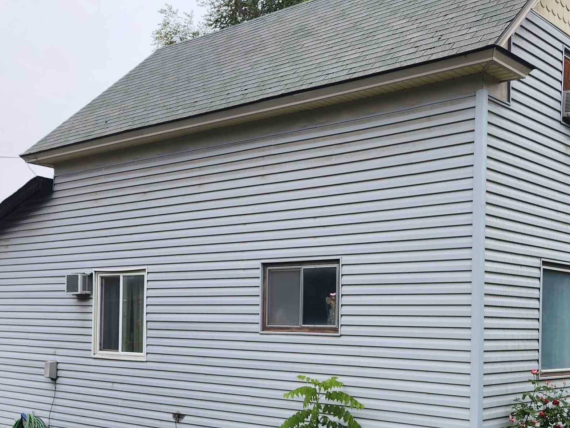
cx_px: 408
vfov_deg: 31.6
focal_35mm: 45
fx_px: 741
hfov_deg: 41.2
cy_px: 325
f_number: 1.8
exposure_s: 1/416
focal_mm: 5.54
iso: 25
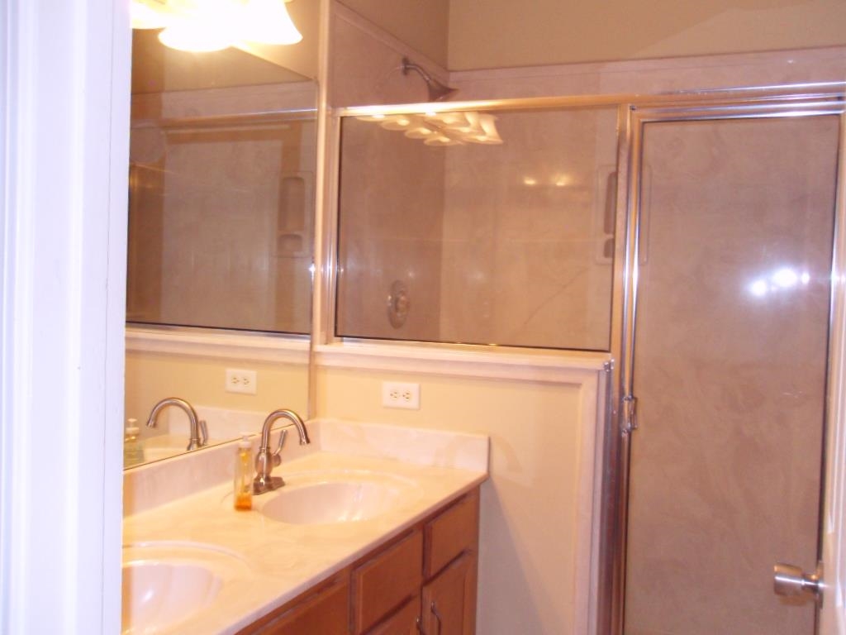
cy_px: 318
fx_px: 855
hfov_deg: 52.6
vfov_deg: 40.7
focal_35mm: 35
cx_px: 423
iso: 400
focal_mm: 6.3
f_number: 3.5
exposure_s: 1/45
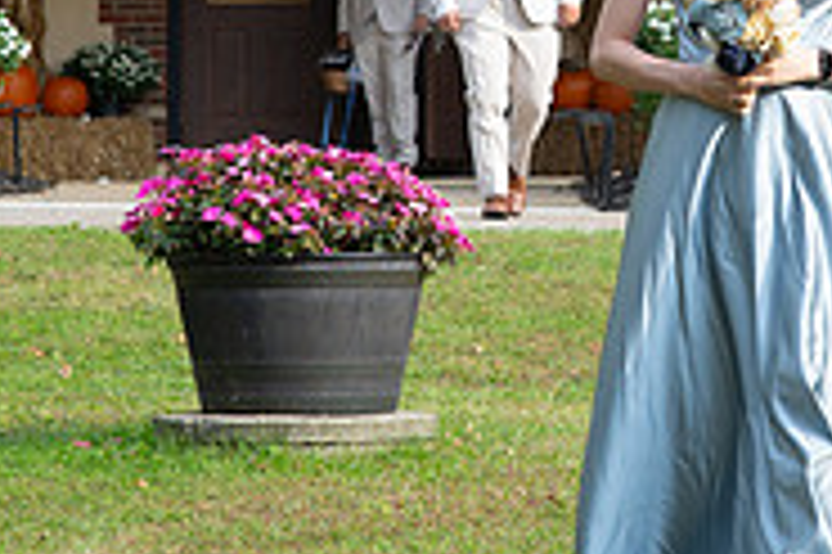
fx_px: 6165
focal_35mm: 267
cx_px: 742
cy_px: 74
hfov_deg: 7.7
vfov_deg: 5.1
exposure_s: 1/640
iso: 640
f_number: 6.3
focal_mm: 85
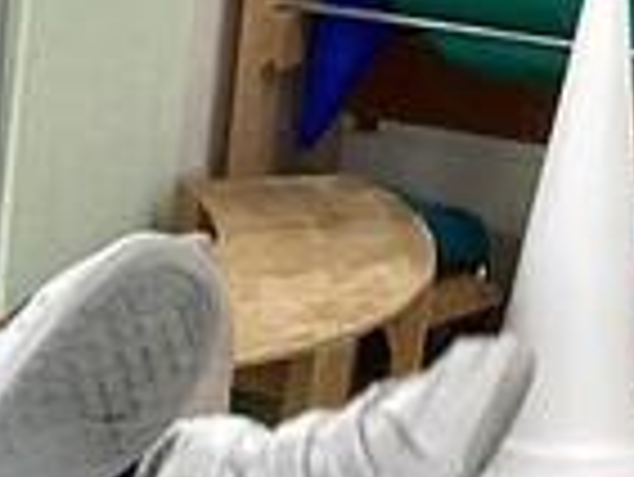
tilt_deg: -21.7
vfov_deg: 9.5
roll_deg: -1.6
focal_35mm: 154
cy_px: 556
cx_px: -643
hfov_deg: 11.5
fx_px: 2823
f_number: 2.4
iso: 200
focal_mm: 3.3
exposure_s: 1/60
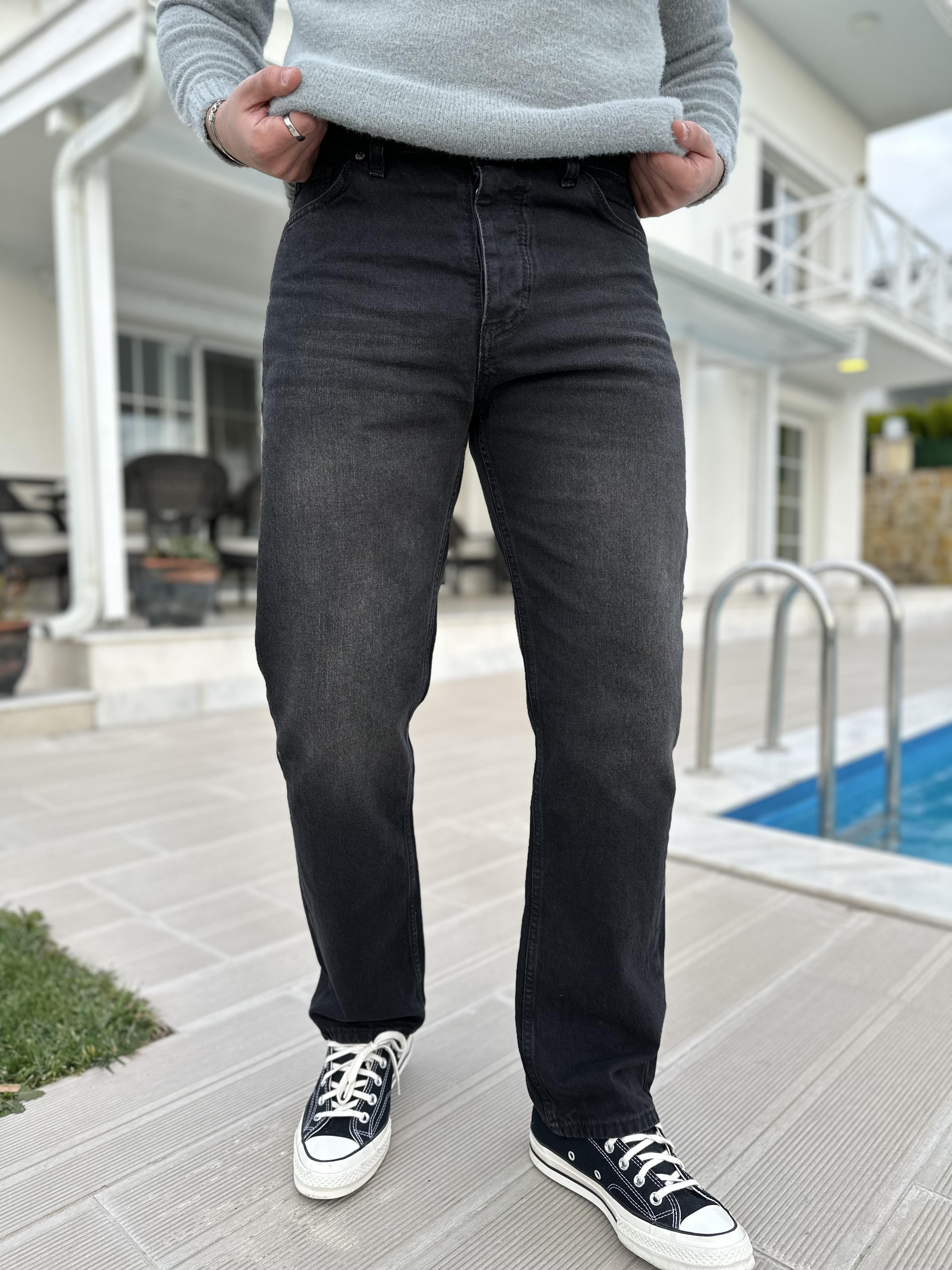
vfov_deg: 71.6
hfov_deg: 56.8
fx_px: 880
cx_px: 476
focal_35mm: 24
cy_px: 635
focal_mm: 6.86
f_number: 1.78
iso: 80
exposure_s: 1/611
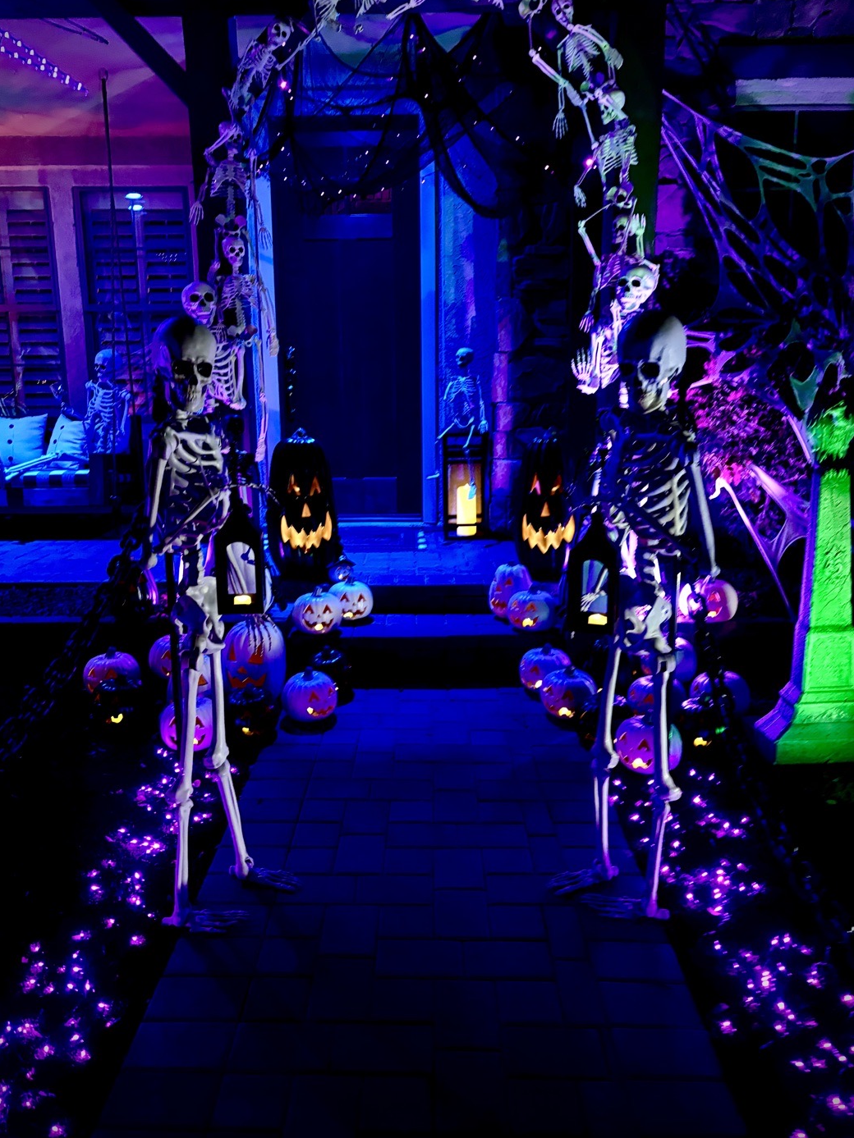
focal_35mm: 27
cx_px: 414
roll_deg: +2.2
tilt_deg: -4.8
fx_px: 888
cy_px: 561
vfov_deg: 65.3
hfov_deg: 51.3
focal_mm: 5.96
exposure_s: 1/15
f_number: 1.6
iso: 1250
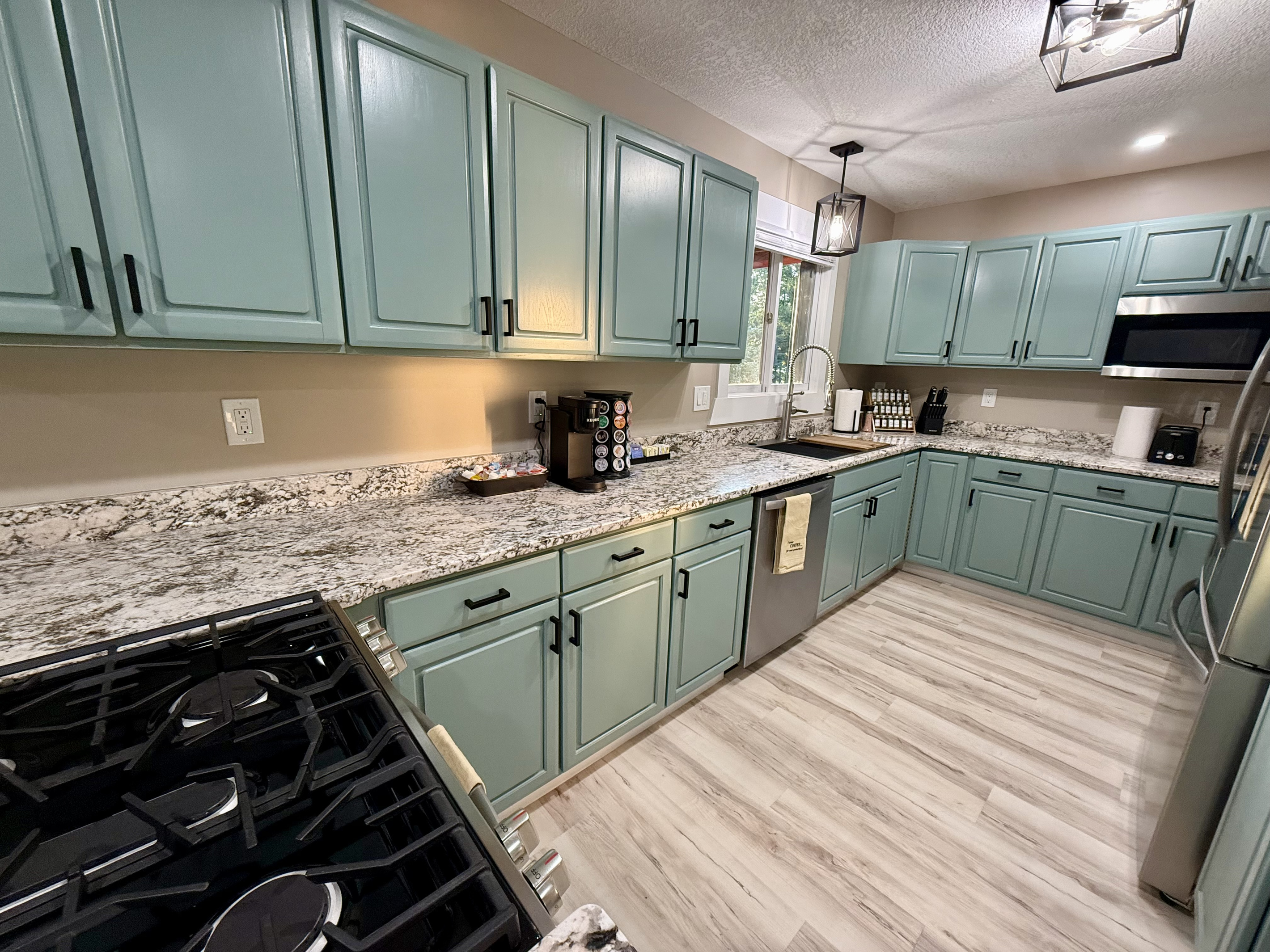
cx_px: 635
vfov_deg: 85.7
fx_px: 514
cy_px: 476
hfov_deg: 102.1
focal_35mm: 14
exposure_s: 1/60
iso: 250
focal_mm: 2.22
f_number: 2.2
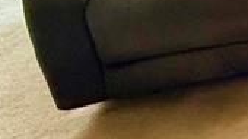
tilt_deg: -11.1
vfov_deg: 12.2
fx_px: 604
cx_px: 690
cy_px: -92
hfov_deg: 12.6
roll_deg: -0.5
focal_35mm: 92
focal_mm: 2.22
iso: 400
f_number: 2.2
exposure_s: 1/120
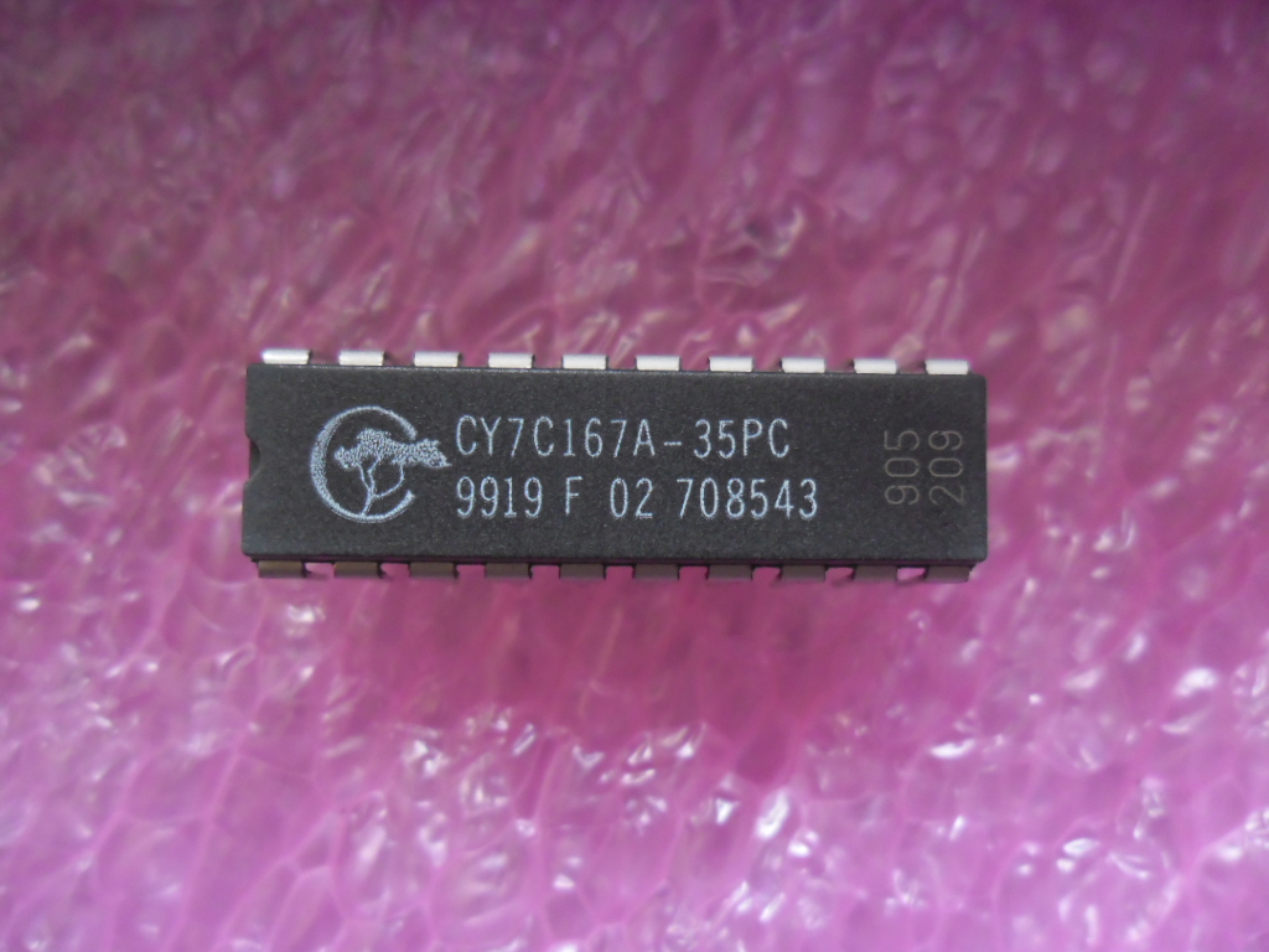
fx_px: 990
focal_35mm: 27
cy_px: 476
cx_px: 634
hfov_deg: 65.3
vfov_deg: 51.4
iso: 400
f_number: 3.5
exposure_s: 1/43
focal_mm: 4.9
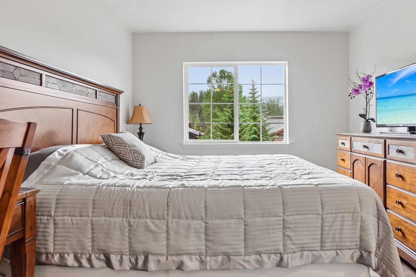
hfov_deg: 71.3
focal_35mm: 25
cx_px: 228
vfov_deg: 51.3
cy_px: 132
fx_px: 289
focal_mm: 12
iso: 400
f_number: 8
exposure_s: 1/25
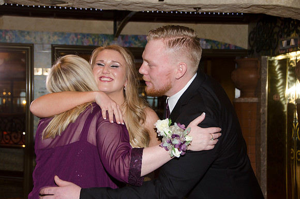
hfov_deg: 29.3
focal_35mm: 69
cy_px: 100
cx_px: 150
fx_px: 574
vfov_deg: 19.6
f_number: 5.6
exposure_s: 1/60
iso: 400
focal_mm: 46
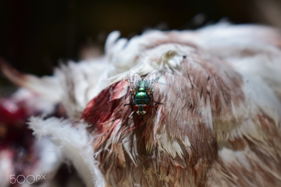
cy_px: 102
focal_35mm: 91
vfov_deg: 15.1
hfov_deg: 22.5
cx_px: 152
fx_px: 707
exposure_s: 1/2000
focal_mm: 55
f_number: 7.1
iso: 500
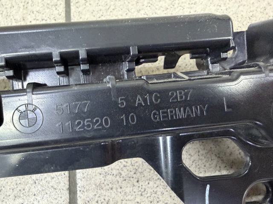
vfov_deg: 56.8
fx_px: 189
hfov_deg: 71.6
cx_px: 136
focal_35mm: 24
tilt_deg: -73.6
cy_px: 102
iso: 500
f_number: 2.2
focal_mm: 2.22
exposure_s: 1/50
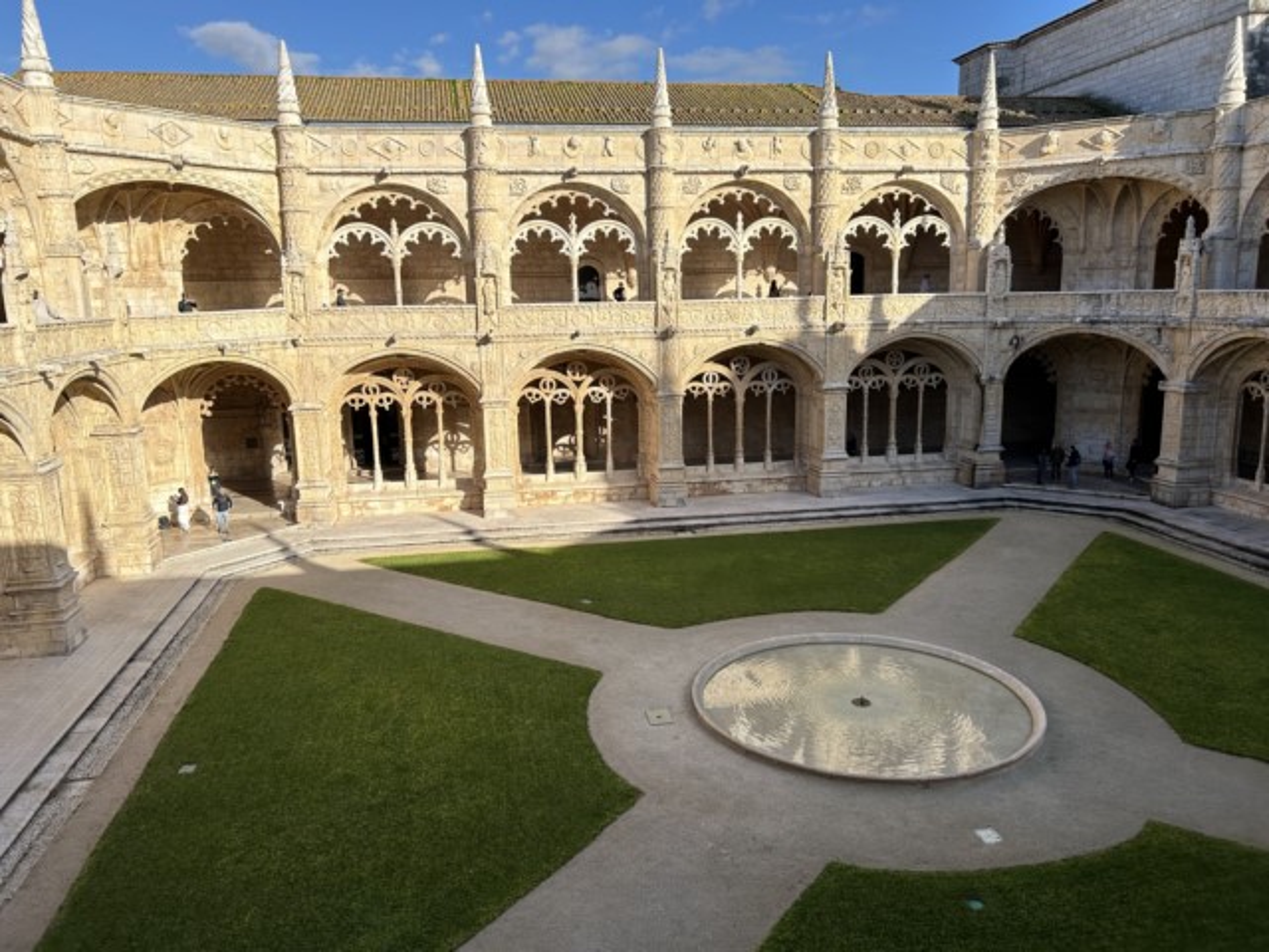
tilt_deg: -10.1
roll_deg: +1.7
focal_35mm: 26
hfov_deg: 67.3
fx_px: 953
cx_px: 634
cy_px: 476
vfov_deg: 53.1
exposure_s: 1/4115
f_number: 1.5
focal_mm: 5.7
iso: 50
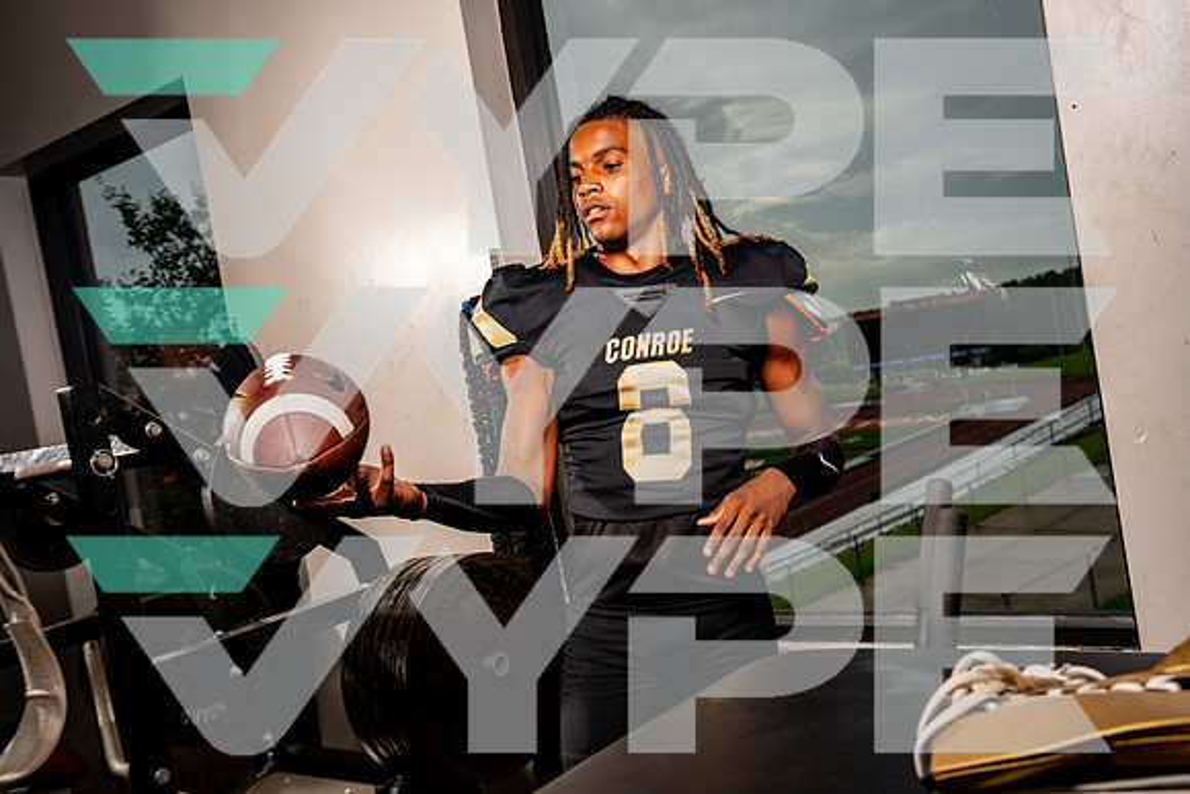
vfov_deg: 40.0
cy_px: 397
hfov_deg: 57.2
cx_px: 595
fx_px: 1091
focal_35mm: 33
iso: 100
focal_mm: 33
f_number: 5.6
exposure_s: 1/320
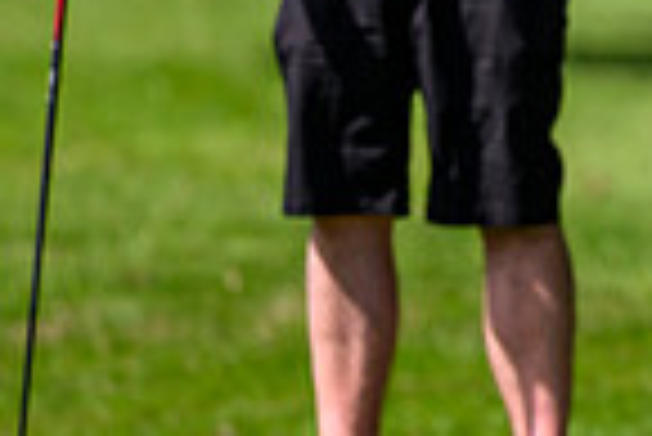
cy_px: -240
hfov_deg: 1.3
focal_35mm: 1598
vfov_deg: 0.9
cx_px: 1232
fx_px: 28970
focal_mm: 400
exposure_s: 1/4000
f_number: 3.5
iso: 500
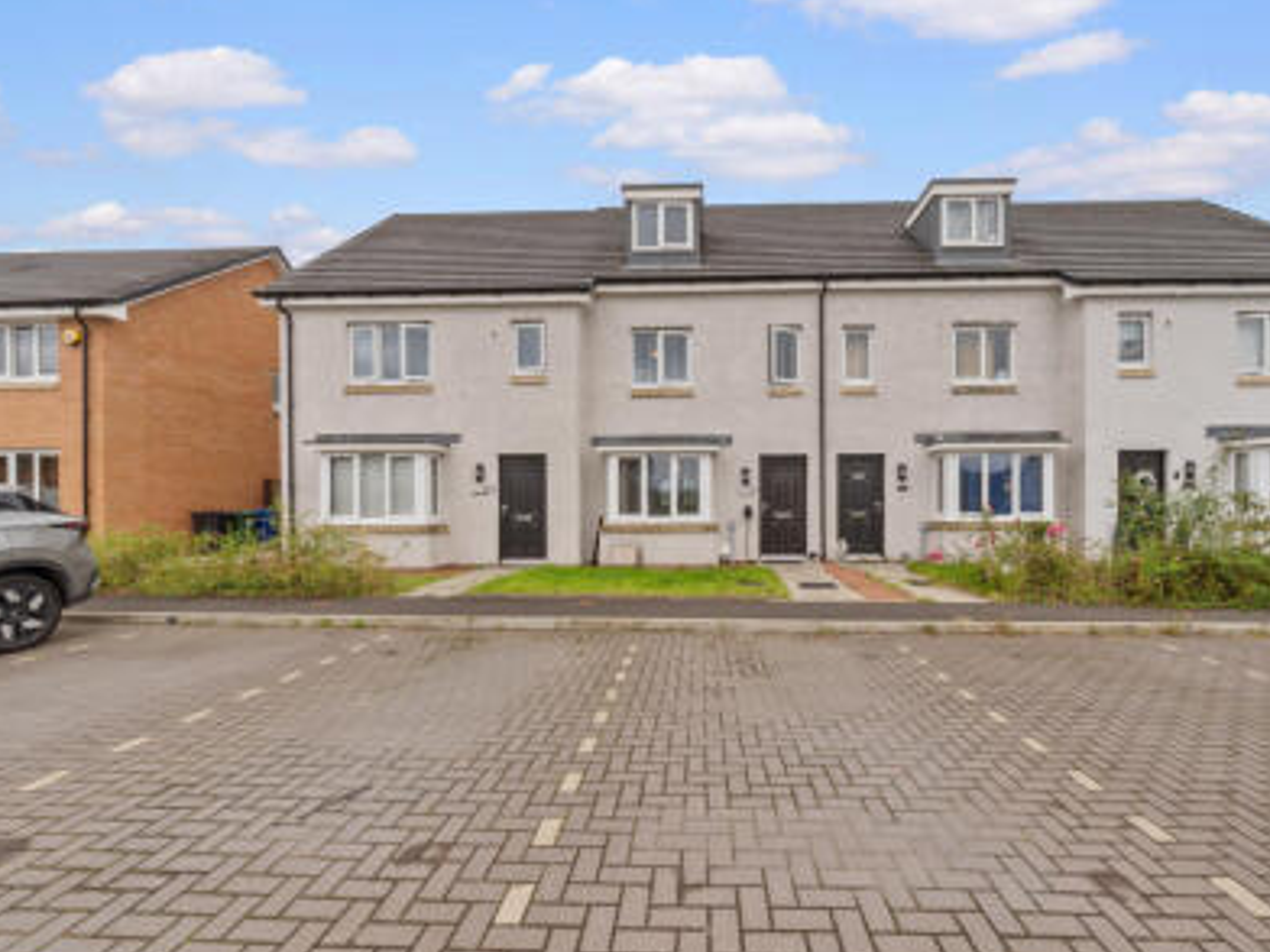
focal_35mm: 14
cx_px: 701
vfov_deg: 85.6
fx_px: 514
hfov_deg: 101.7
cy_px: 500
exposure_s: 1/8
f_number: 22
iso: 640
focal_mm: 12
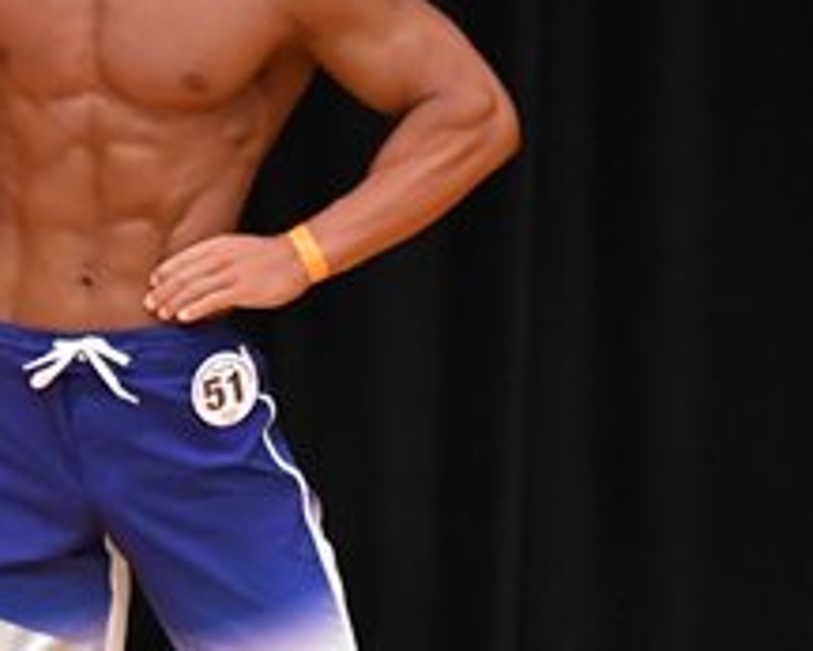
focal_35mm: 1009
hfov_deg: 1.9
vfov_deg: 1.5
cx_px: 247
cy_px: 418
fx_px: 24289
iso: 4000
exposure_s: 1/400
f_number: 5.6
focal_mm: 200
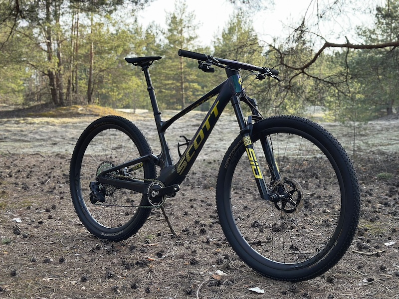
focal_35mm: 48
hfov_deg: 39.7
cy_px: 150
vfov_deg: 30.3
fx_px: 553
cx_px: 200
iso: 80
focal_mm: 6.86
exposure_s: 1/308
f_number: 1.78
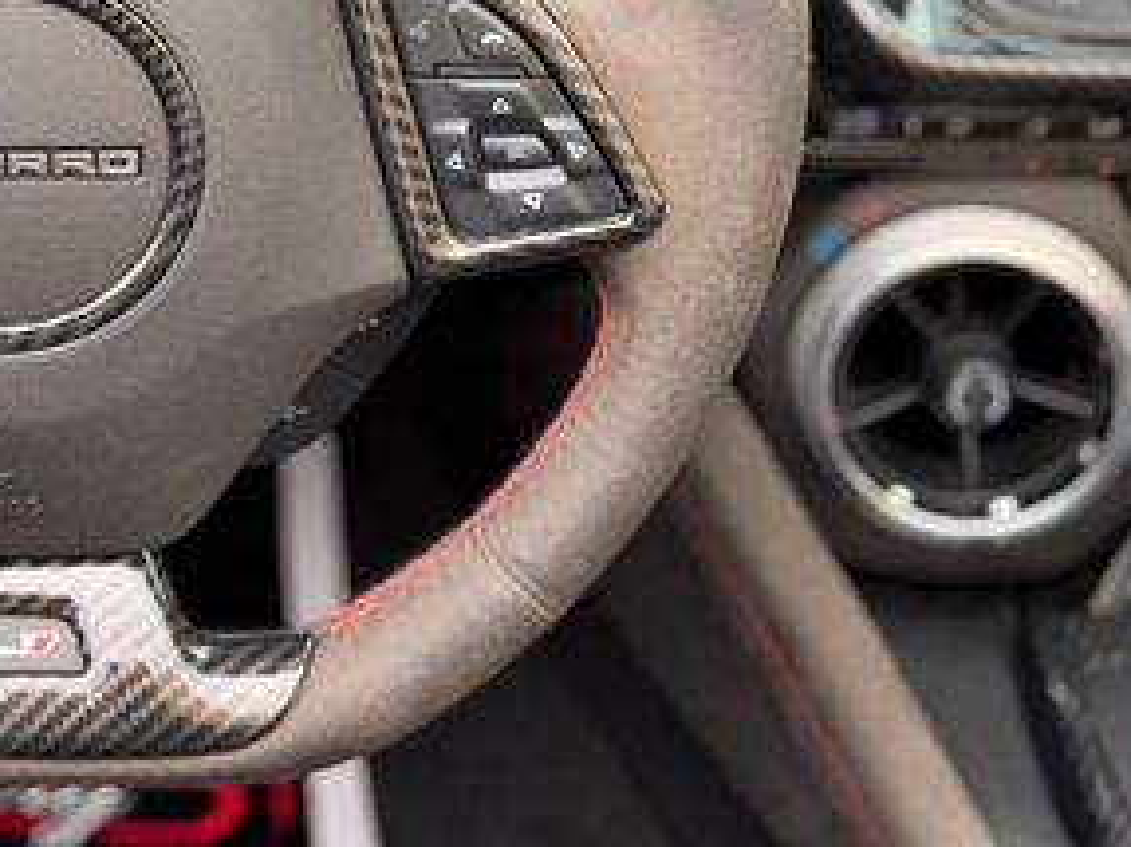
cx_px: -20
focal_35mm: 107
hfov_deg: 17.9
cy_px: 28
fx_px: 3495
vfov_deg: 13.7
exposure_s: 1/219
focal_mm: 6.76
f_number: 1.78
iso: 50
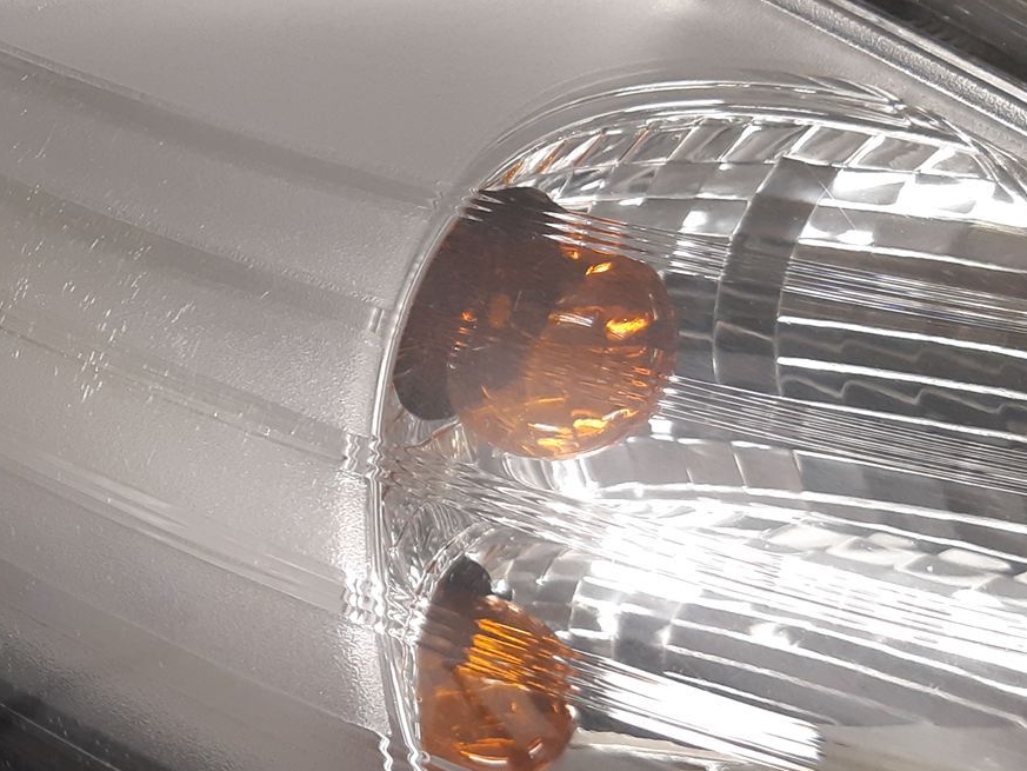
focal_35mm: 61
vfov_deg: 24.0
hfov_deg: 29.6
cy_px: 404
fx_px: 1810
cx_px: 8
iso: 100
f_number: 1.7
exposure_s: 1/50
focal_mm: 3.93
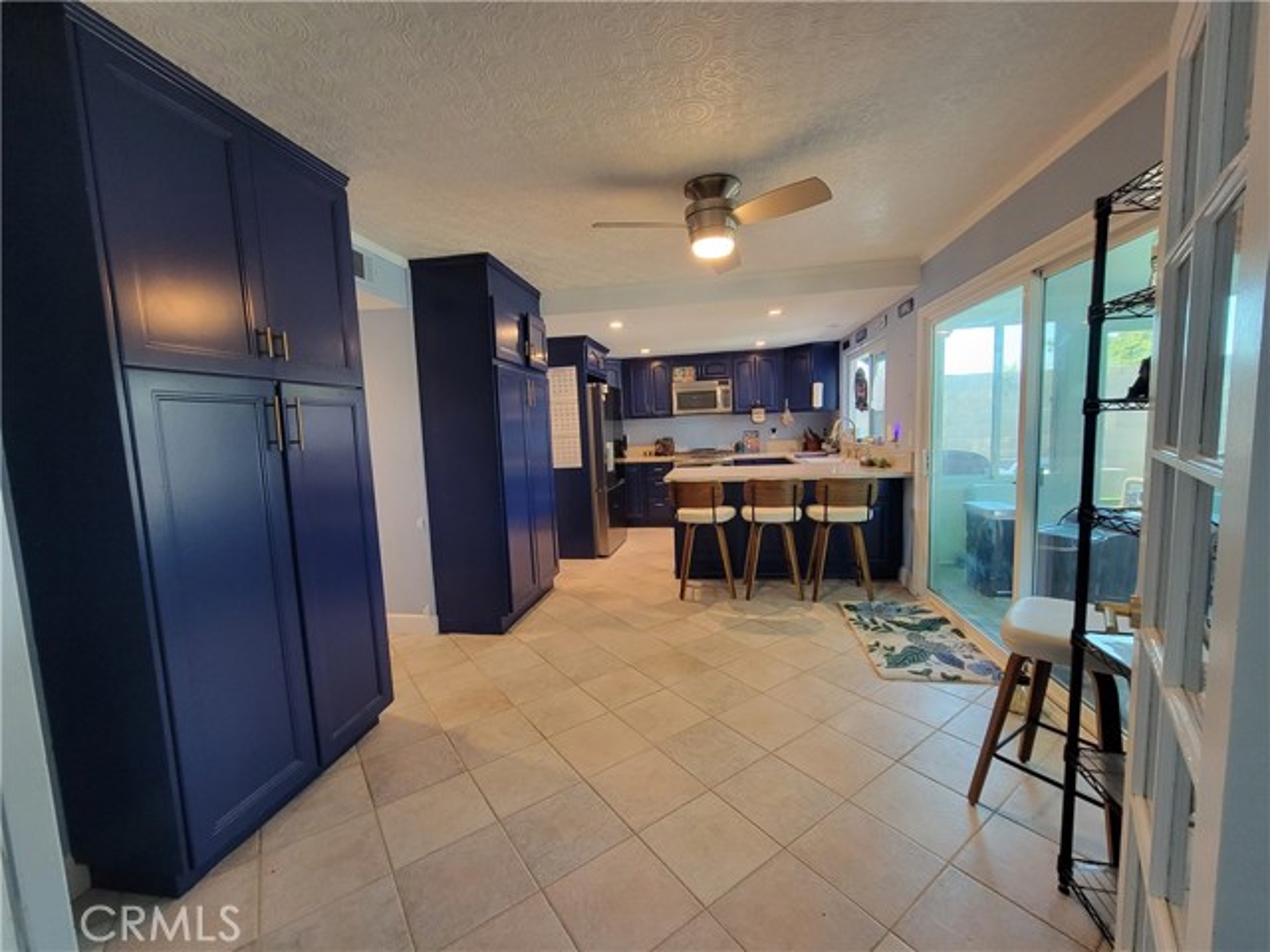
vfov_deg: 89.9
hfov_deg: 106.2
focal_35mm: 13
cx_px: 635
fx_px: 477
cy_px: 476
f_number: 2.2
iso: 320
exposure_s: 1/60
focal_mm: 2.2
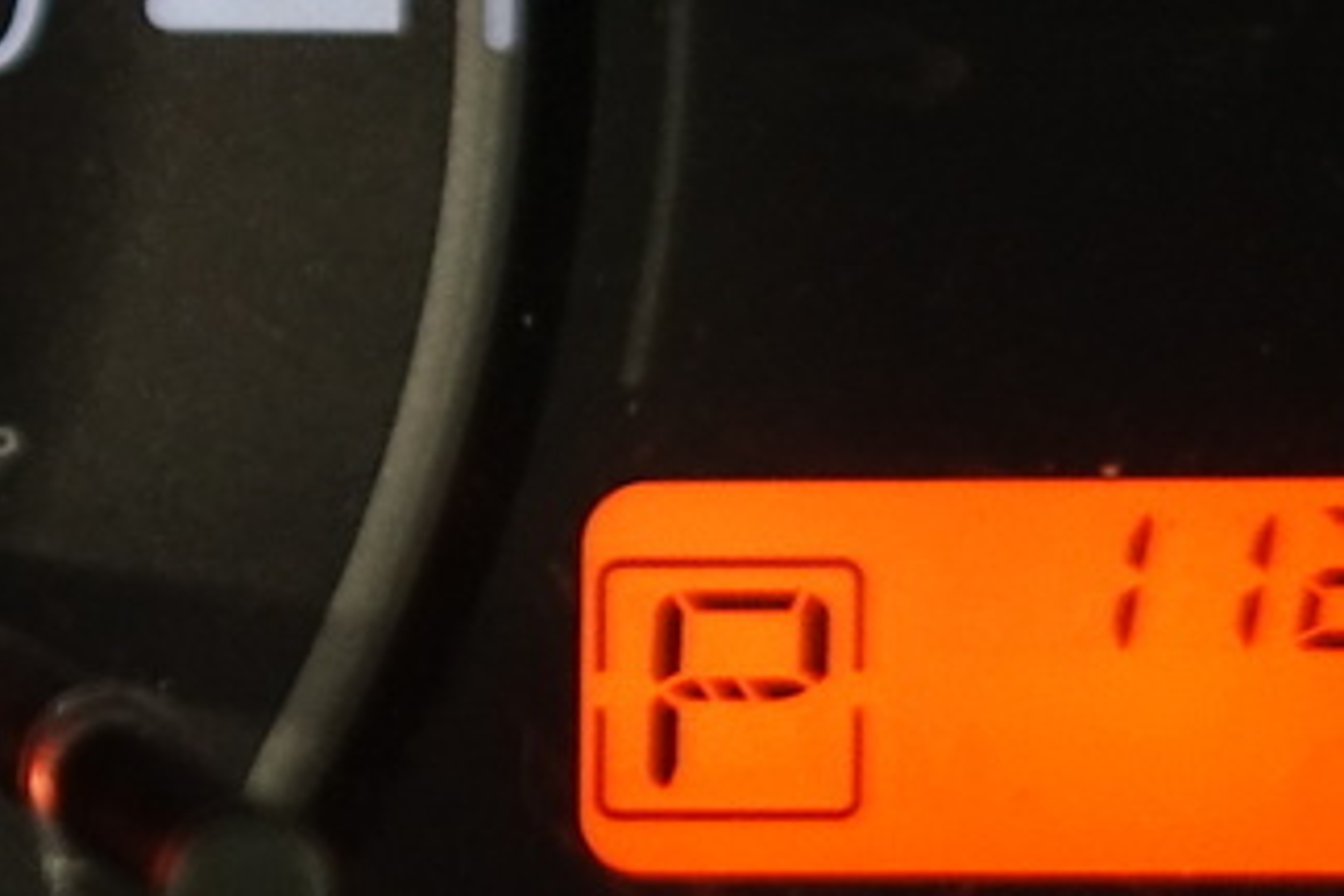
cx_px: -1153
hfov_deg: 14.7
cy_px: 116
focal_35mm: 120
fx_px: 4480
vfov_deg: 11.4
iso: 500
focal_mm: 8.8
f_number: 1.8
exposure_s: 1/30
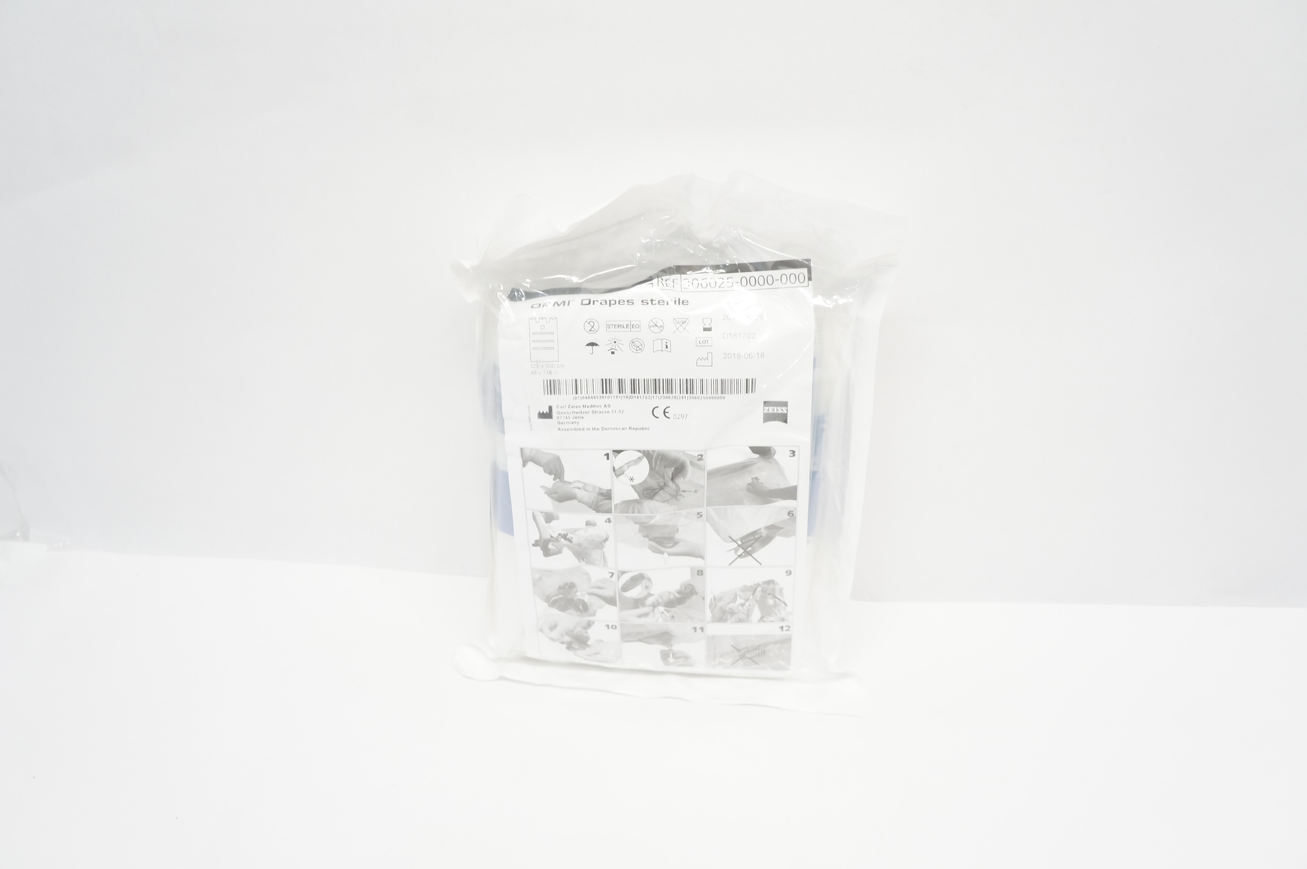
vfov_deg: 47.8
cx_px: 654
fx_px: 979
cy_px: 434
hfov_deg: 67.4
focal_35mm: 27
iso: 800
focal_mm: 18
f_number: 6.3
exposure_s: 1/60
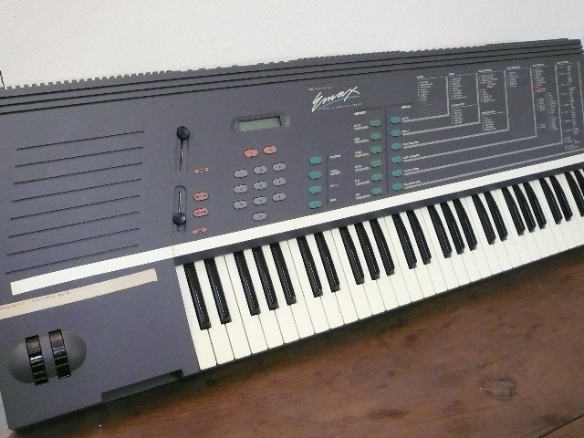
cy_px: 219
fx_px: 540
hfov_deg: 56.8
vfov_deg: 44.2
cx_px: 292
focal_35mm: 32
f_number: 2.8
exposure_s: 1/15
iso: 400
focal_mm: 4.6
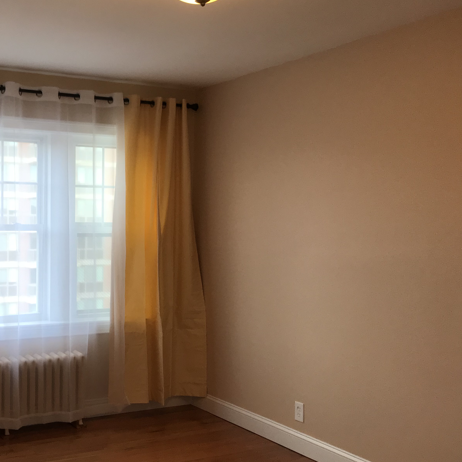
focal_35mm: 42
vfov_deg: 40.0
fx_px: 634
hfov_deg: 38.1
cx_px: 73
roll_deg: -0.9
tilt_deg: -1.4
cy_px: 231
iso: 40
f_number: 1.8
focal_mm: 3.99
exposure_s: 1/120
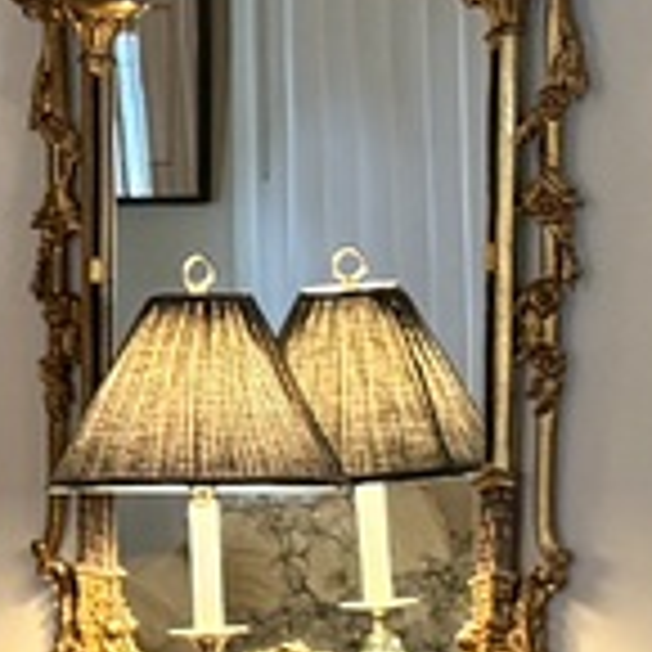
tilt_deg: -4.3
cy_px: 724
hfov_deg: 7.8
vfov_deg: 8.2
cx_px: -863
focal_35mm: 211
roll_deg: +0.3
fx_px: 4496
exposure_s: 1/60
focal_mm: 6.76
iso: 400
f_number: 1.78
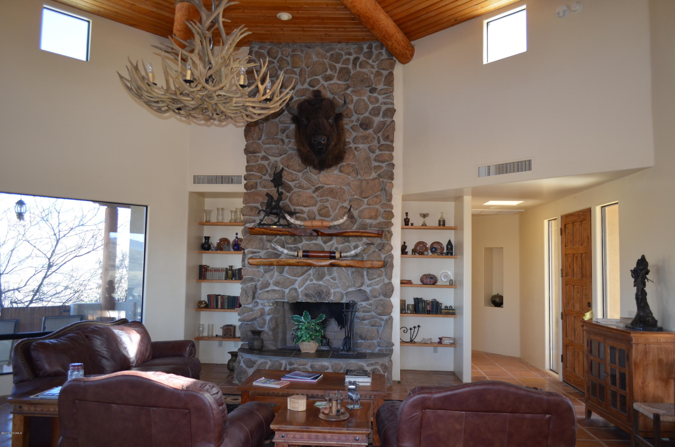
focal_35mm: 27
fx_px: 505
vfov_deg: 47.7
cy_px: 224
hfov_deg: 67.5
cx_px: 338
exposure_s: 1/100
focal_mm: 18
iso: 400
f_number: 3.5
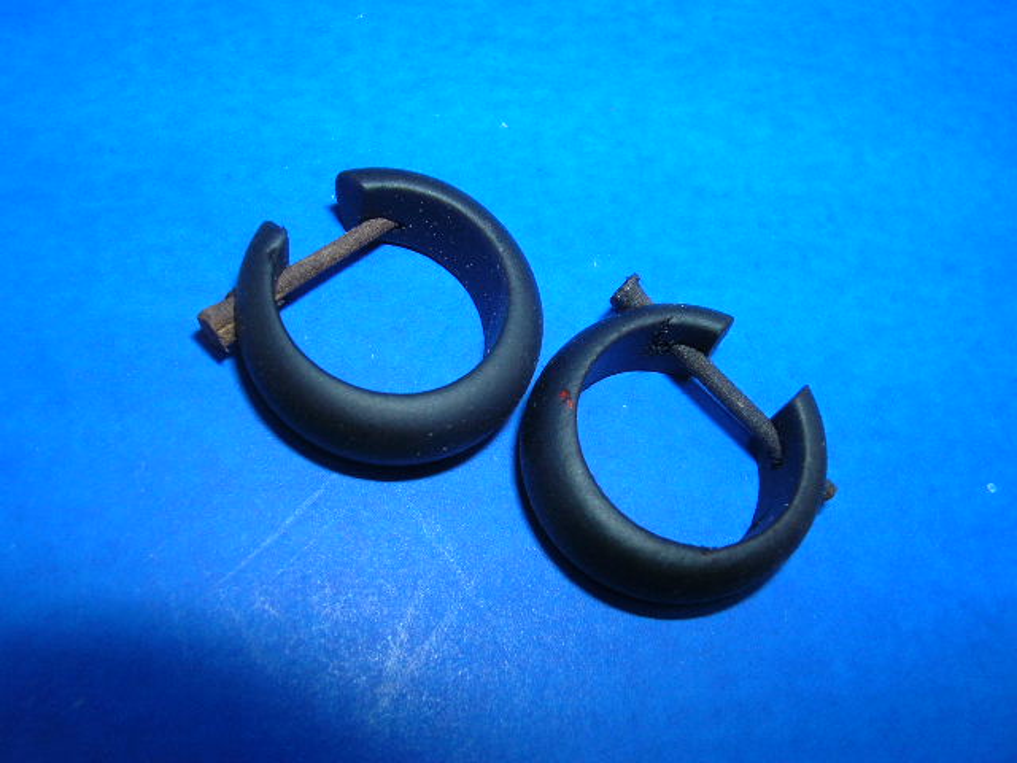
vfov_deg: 40.7
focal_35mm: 35
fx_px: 1028
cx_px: 508
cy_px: 382
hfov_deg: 52.6
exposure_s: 1/60.1
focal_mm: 5.8
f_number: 5.6
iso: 50
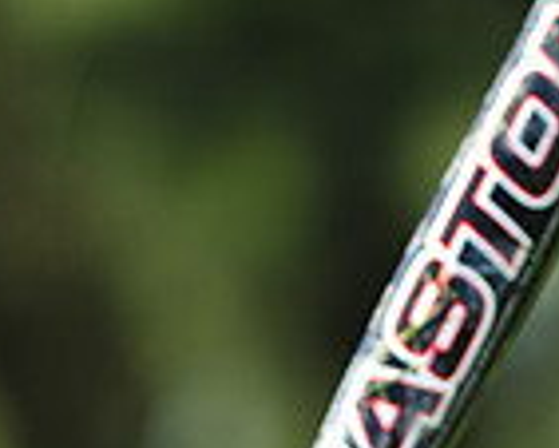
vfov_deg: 2.0
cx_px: 266
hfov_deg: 2.5
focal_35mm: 773
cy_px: 884
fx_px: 12798
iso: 200
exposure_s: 1/640
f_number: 4
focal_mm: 200
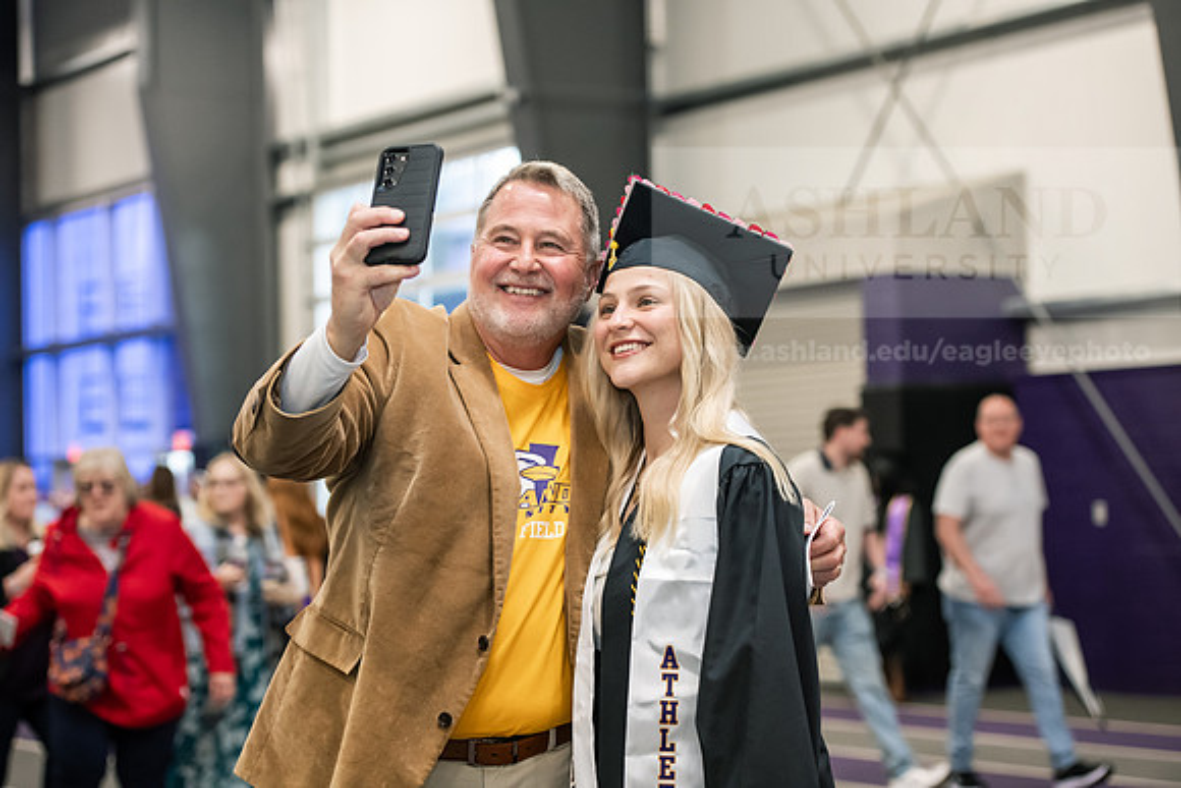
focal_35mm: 82
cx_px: 590
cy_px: 394
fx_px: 2691
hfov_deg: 24.8
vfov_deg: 16.7
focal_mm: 82
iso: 2500
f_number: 3.5
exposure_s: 1/200
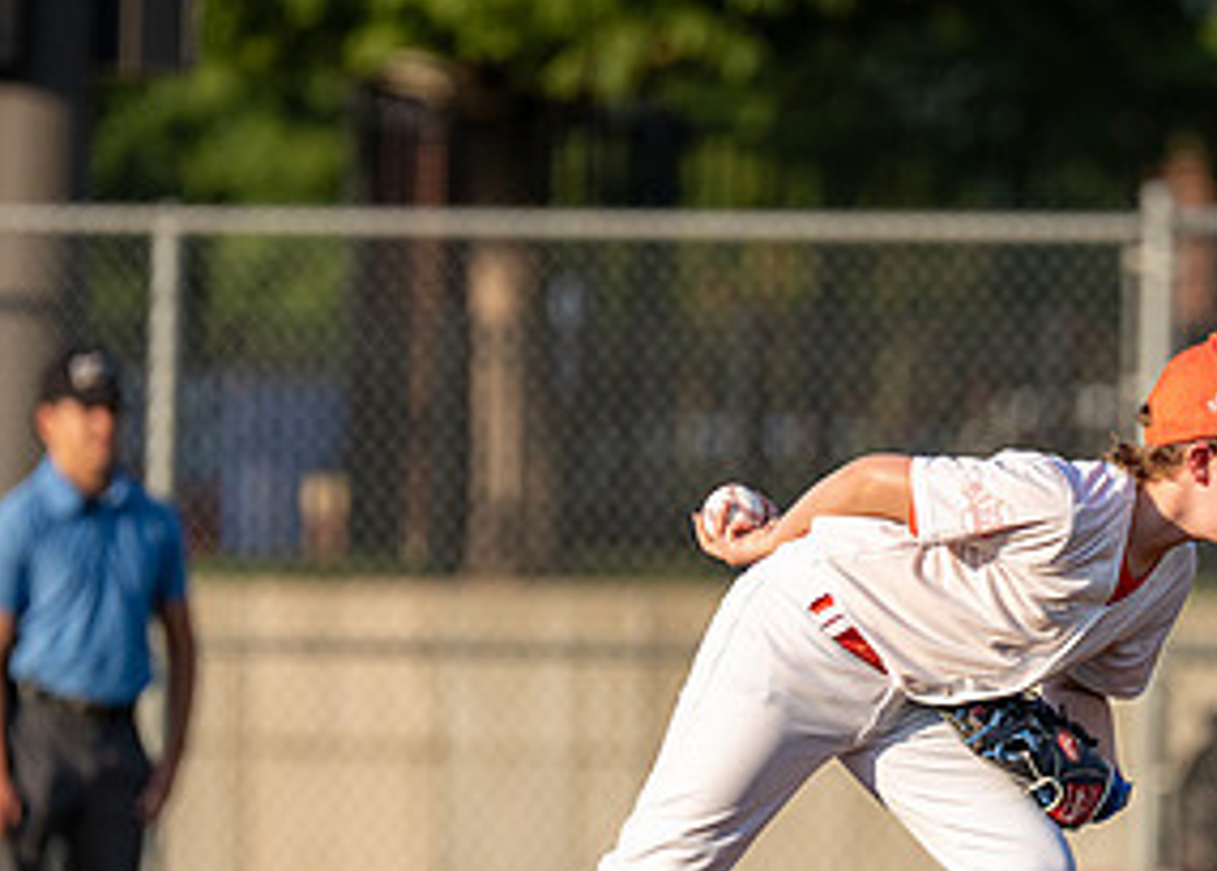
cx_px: 1126
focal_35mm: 553
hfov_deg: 3.6
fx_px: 19127
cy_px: 640
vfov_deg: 2.6
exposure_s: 1/6400
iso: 320
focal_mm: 200
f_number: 2.8
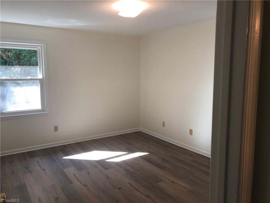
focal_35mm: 28
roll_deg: -0.1
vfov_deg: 49.7
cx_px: 135
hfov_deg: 63.4
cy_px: 102
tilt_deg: -9.3
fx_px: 218
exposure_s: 1/30
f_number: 1.8
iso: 25
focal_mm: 3.99
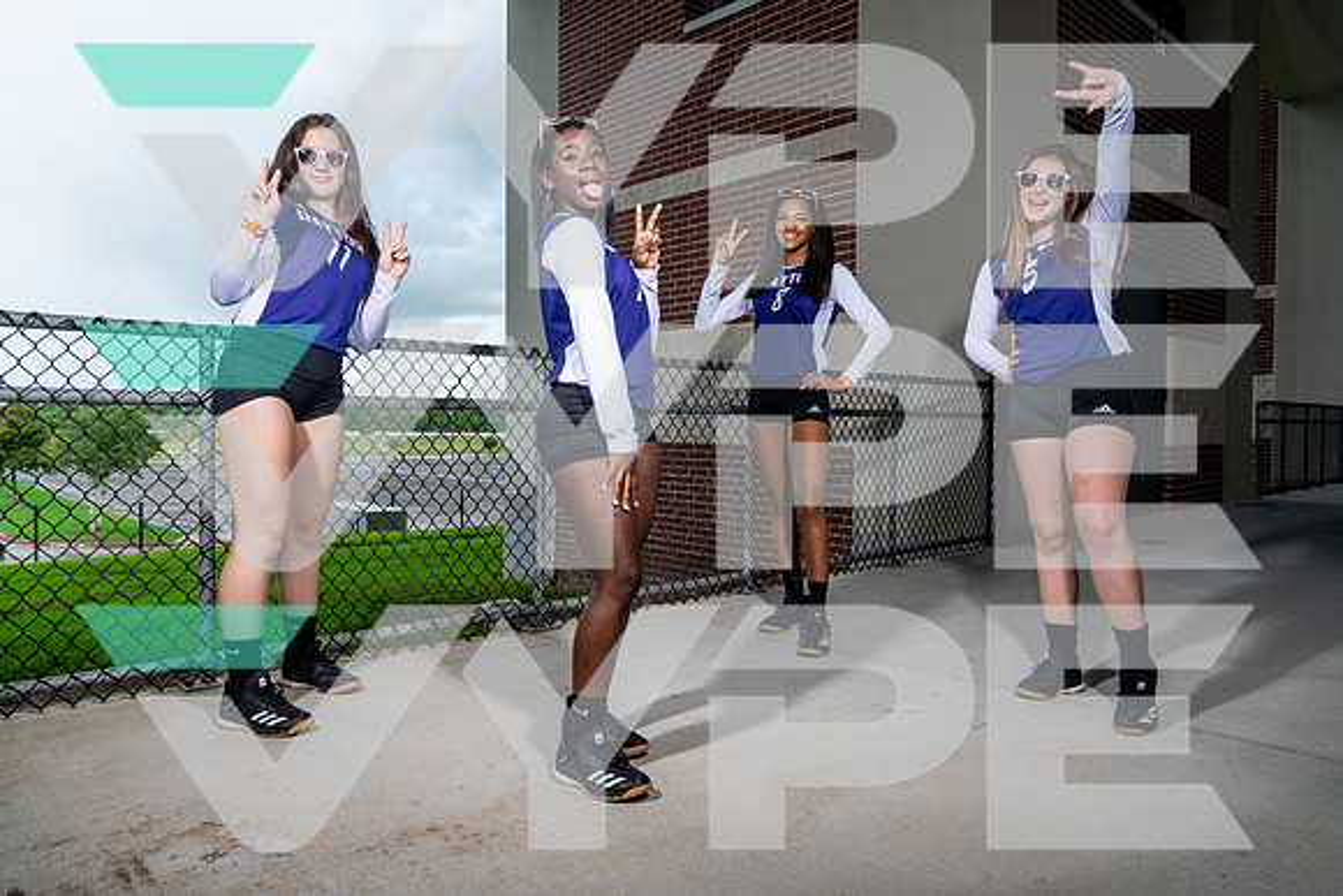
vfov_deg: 51.3
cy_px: 448
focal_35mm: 25
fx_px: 933
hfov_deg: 71.5
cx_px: 672
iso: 100
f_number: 8
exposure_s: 1/125
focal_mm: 25
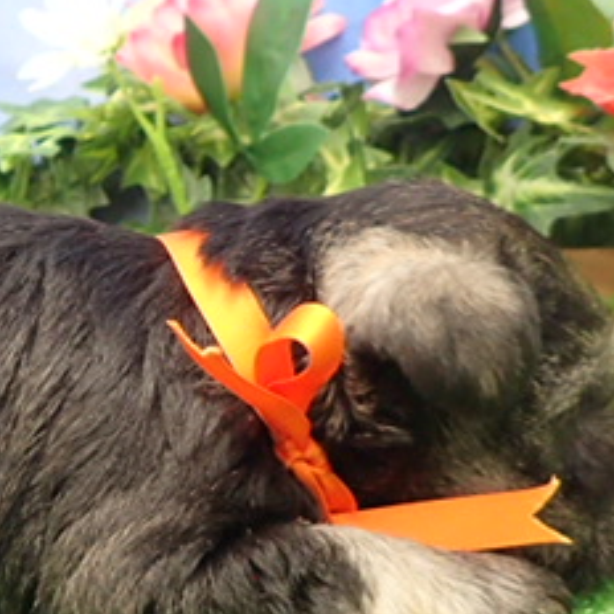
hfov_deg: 26.9
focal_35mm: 61
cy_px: 389
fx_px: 1224
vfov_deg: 28.0
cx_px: 32
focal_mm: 4.5
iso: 400
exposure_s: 1/40
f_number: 2
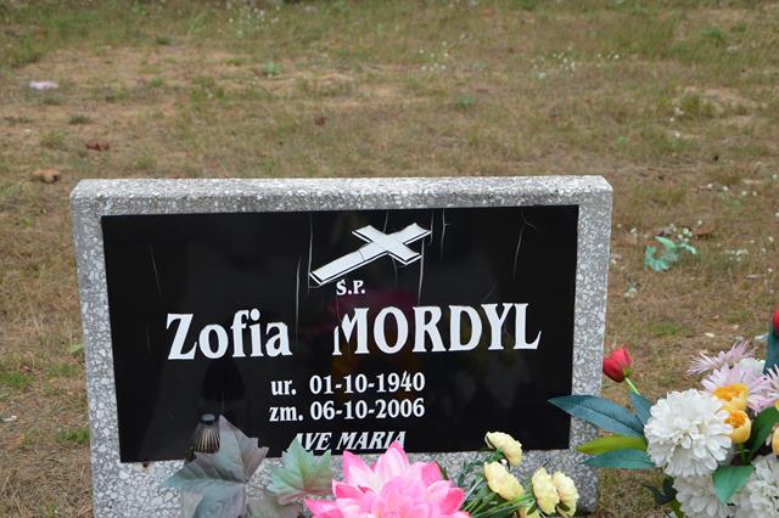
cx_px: 390
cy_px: 259
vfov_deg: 22.6
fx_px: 1298
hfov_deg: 33.4
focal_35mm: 60
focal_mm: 40
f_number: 5.6
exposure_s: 1/125
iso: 100
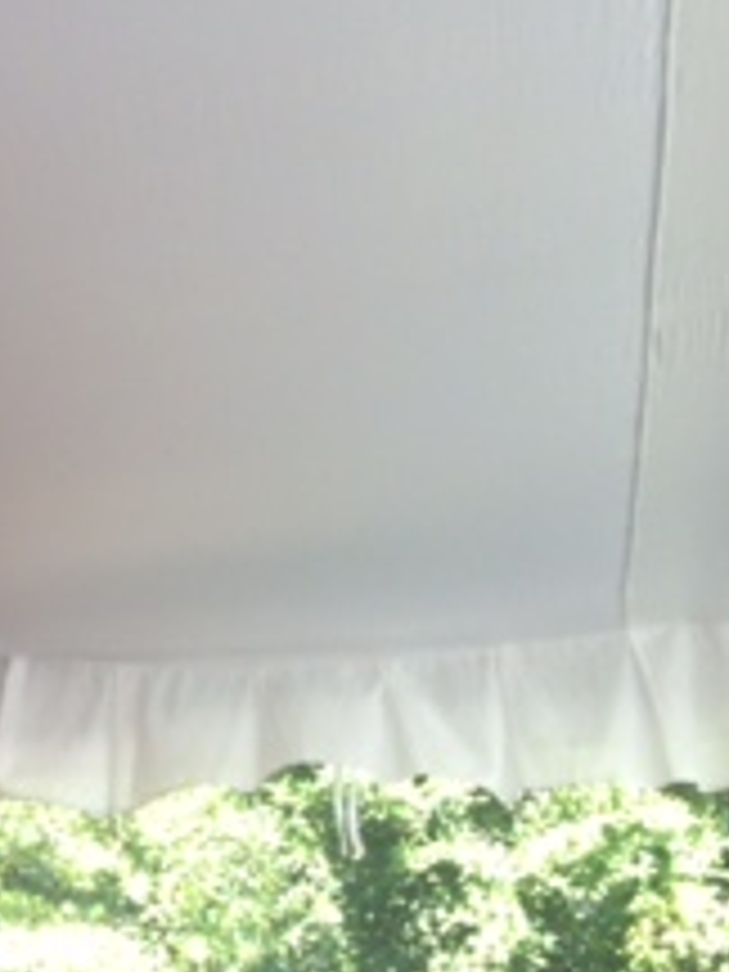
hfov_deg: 14.7
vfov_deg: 22.5
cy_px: 742
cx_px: -634
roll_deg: -4.4
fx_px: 2415
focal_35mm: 86
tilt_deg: +12.1
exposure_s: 1/120
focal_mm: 4.15
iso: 50
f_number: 2.2
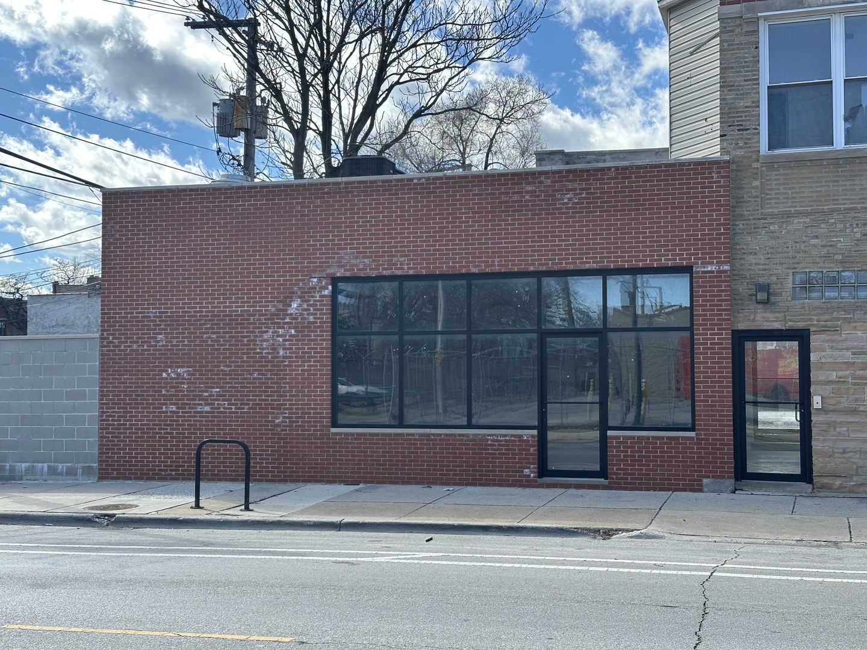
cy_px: 325
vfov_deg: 30.3
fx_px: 1202
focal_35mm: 48
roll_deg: +0.2
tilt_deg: +2.1
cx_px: 434
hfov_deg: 39.7
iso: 64
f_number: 1.78
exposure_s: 1/1667
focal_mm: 6.86
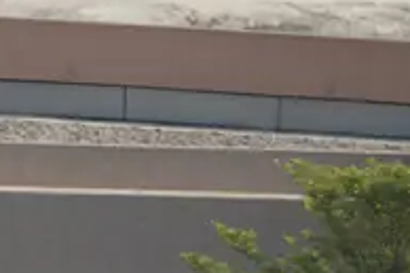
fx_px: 36094
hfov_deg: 0.7
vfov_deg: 0.4
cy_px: 77
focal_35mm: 3172
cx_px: -581
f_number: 4
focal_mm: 220
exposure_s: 1/1000
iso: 100
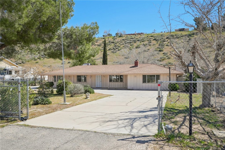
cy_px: 75
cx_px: 112
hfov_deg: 61.1
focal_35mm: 30
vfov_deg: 42.9
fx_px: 191
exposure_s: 1/1000
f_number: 8
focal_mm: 30.5
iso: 400
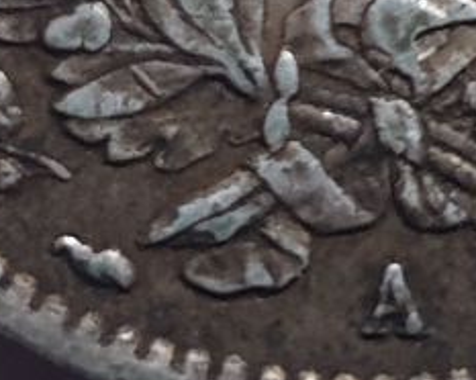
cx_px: 239
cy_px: -259
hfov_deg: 17.6
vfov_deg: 13.0
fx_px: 1534
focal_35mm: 109
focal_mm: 4.3
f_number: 1.5
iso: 400
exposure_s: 1/50
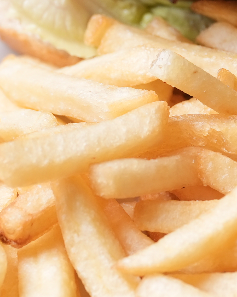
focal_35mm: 609
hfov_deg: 2.5
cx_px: 335
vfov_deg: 3.2
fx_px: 5340
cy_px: 68
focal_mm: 105
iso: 200
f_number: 3.5
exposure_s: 1/160
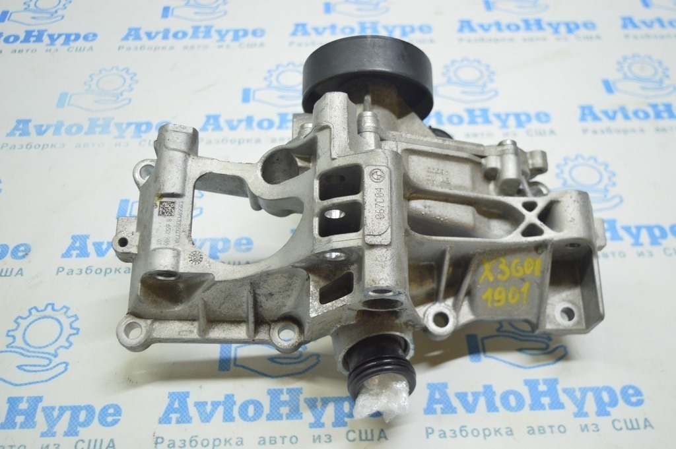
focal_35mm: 40
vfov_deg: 33.0
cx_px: 338
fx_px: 760
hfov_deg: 48.0
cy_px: 224
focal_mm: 27
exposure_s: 1/40
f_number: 4
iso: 400
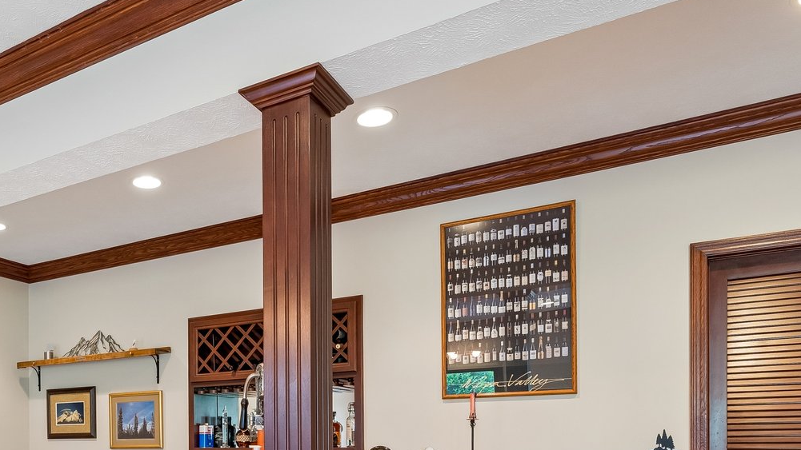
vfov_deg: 34.3
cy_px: 438
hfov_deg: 58.7
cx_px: 202
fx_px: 669
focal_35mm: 32
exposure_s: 1/5
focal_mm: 14.7
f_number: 6.3
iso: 500
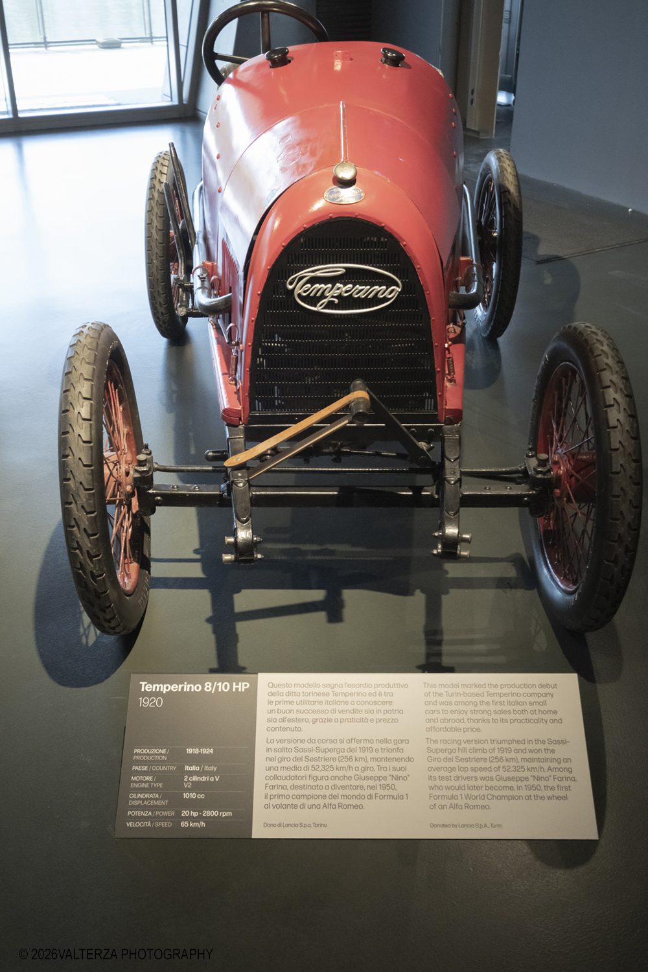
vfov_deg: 53.1
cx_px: 324
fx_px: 972
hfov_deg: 36.9
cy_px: 486
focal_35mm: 36
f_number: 5
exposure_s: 1/125
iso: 5000
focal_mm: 24
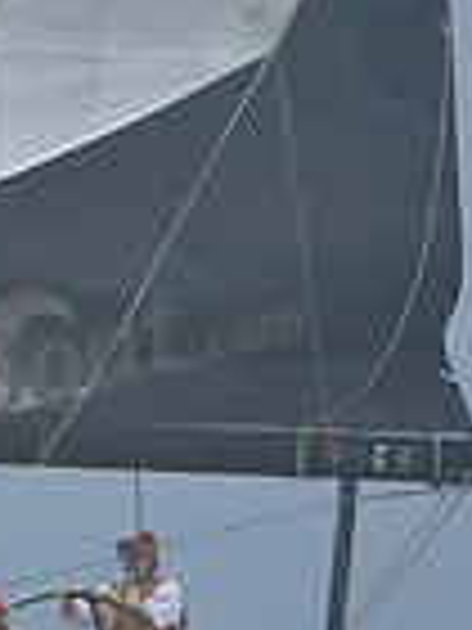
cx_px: -557
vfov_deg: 3.4
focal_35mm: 579
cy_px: 682
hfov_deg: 2.6
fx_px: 10526
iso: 320
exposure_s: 1/800
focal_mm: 145
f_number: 8
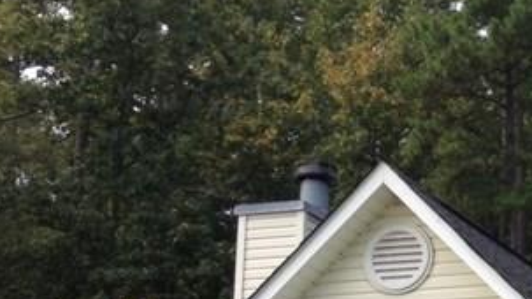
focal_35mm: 129
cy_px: 436
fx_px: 1819
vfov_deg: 9.2
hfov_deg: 15.2
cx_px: 834
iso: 50
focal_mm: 4.28
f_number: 2.4
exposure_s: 1/746
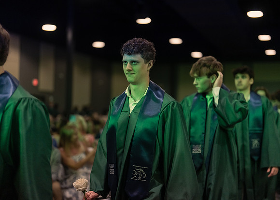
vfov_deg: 26.6
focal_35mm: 53
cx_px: 140
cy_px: 100
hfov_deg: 36.7
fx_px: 422
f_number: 1.2
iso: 1250
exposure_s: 1/500
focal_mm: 50
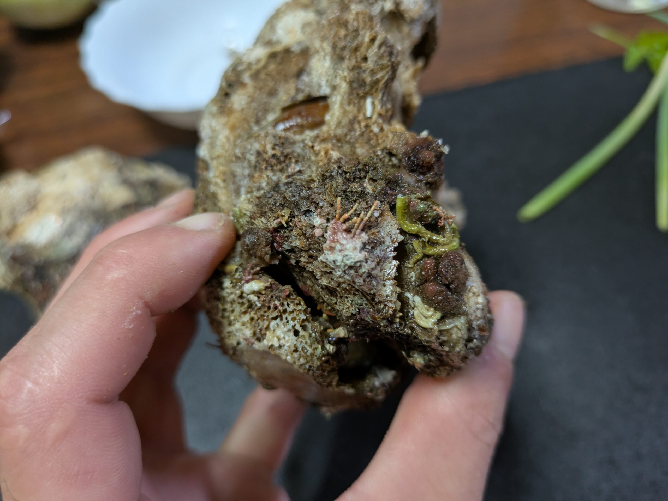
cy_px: 250
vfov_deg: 54.9
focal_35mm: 25
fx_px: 483
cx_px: 334
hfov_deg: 69.4
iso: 246
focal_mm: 5.43
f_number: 1.89
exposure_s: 1/40
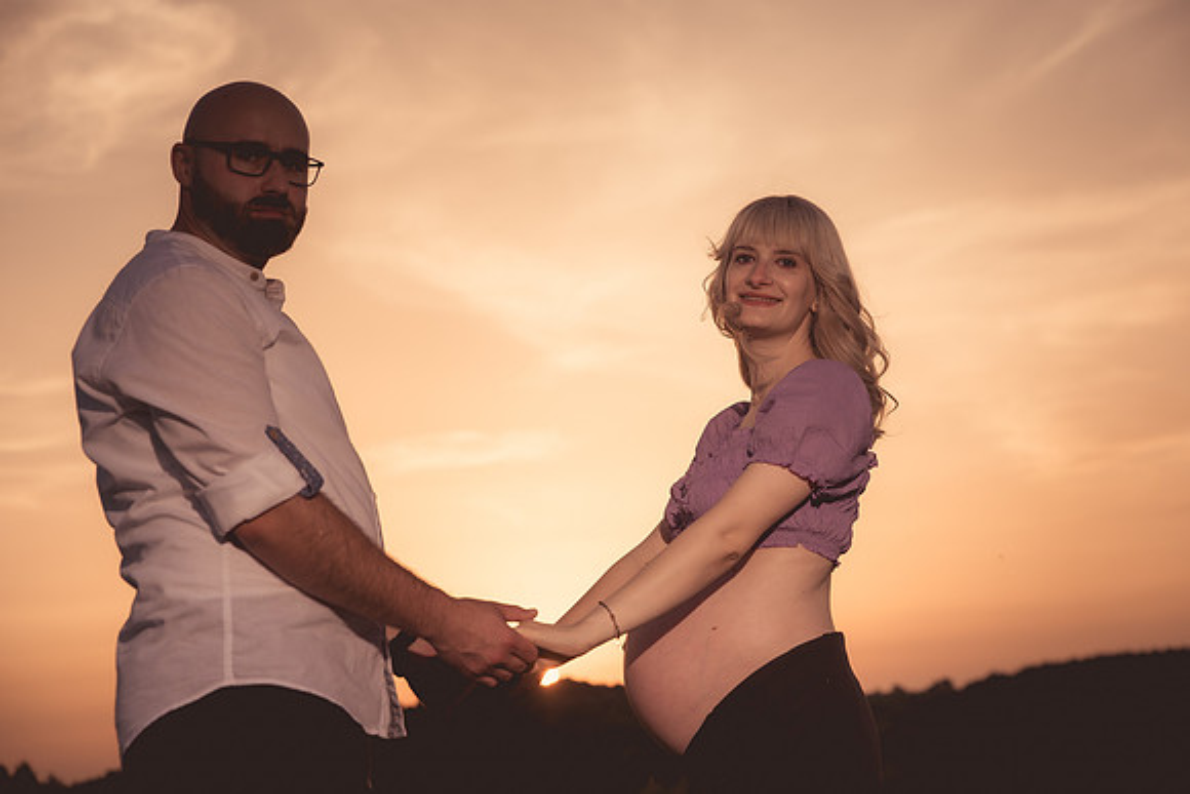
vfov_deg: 23.7
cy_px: 414
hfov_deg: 34.8
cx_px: 620
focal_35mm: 57
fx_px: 1896
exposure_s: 1/1250
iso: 100
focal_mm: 55
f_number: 3.2
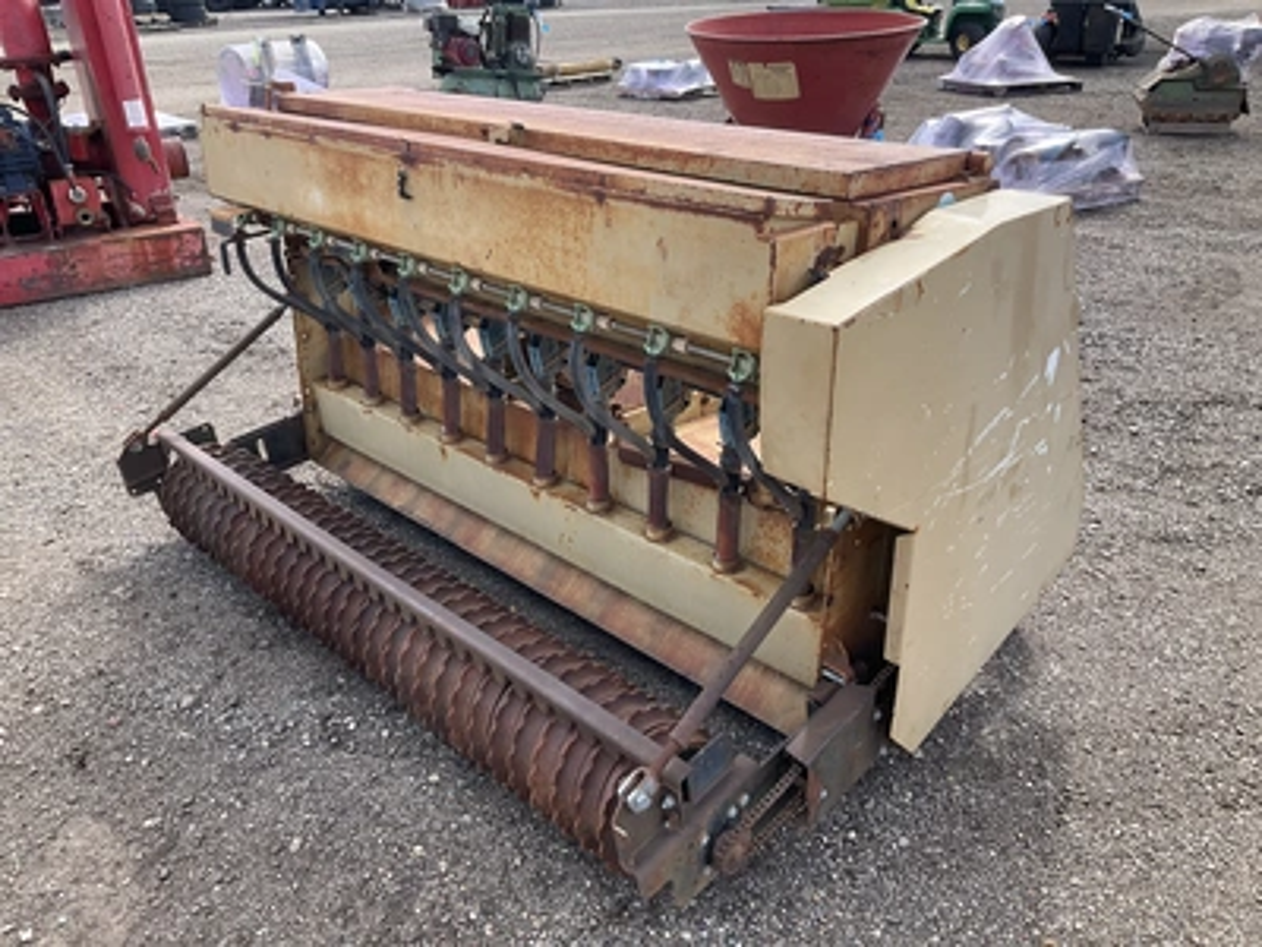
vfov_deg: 48.2
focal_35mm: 29
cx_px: 631
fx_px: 1057
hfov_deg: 61.7
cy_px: 474
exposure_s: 1/415
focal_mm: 3
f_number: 1.8
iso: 25
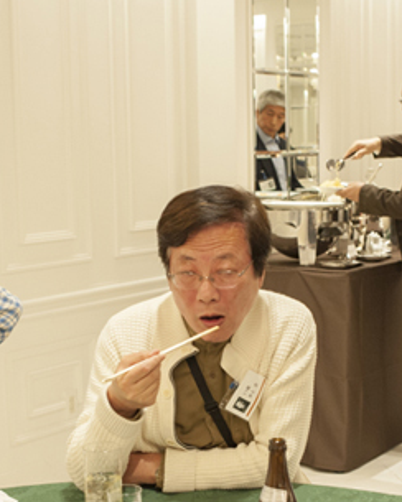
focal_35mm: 69
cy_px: 339
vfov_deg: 27.3
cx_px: 236
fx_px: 1026
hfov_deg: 22.1
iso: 1400
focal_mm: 35
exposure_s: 1/100
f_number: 5.6
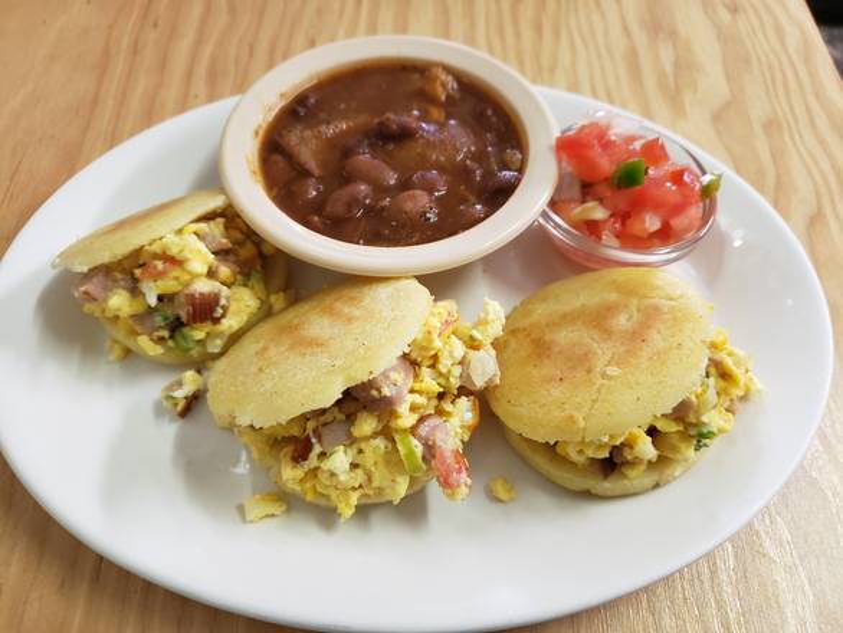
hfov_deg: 67.3
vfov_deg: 53.1
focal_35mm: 26
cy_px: 316
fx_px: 633
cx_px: 422
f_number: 1.5
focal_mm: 4.3
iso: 250
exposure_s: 1/60
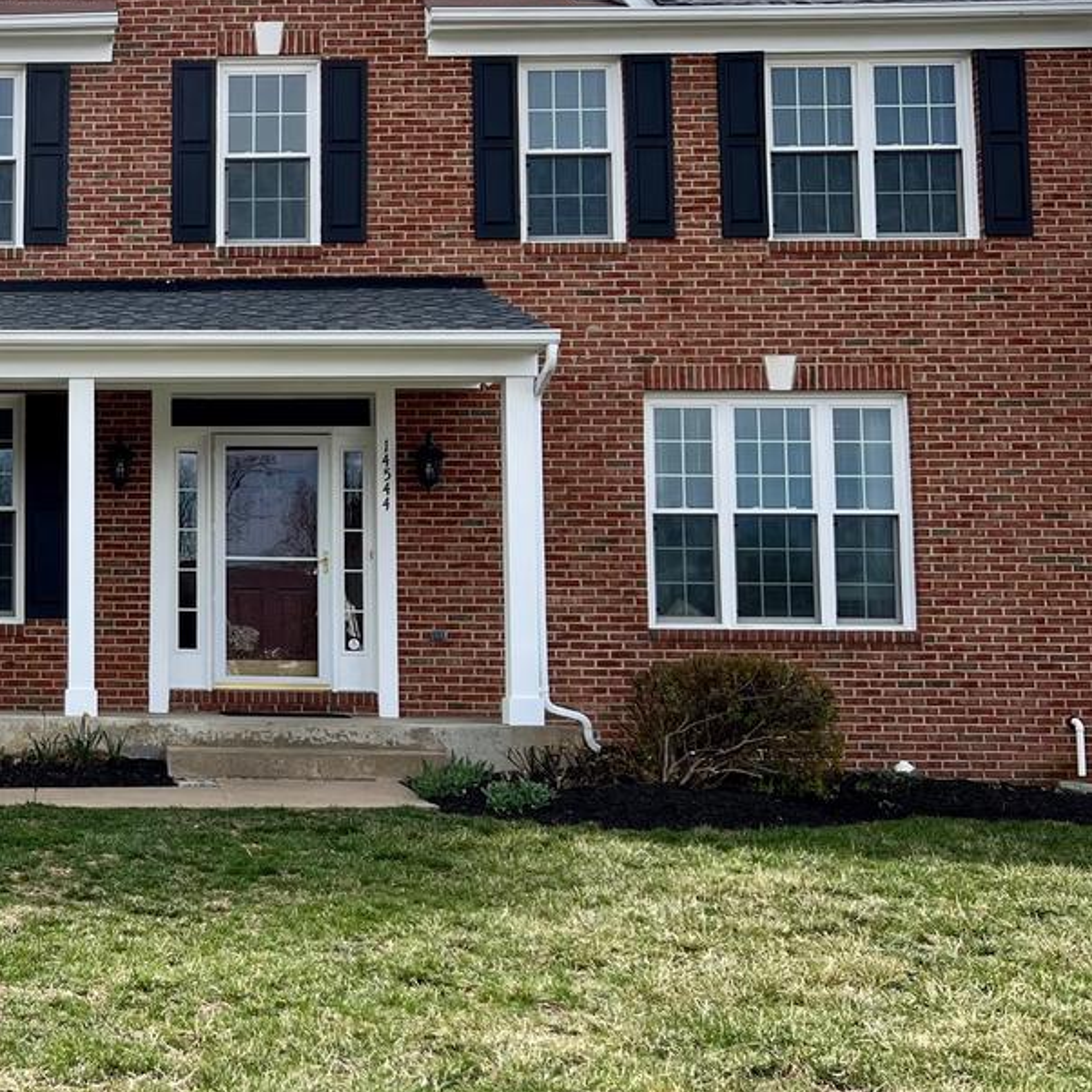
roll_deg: +0.0
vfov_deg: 31.1
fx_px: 1963
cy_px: 521
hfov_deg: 28.7
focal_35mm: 55
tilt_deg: +6.2
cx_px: -60
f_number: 1.5
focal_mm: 5.7
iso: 50
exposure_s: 1/2299
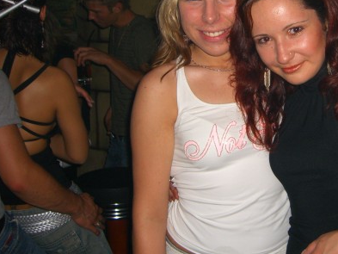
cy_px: 76
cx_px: 255
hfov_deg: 32.6
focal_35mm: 58
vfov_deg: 25.1
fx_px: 567
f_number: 2.8
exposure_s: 1/60
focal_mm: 7.9
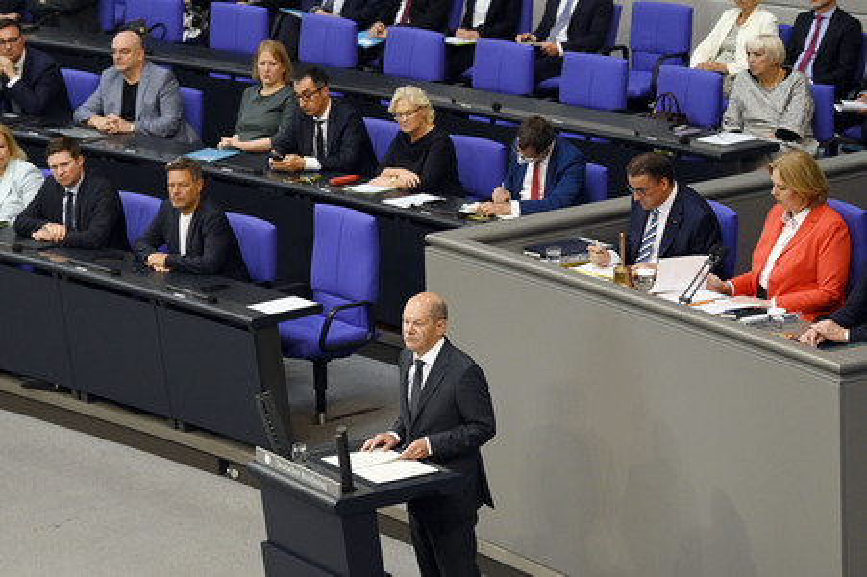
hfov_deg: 14.7
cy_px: 288
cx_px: 434
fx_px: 3369
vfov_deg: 9.8
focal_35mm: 140
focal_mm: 140
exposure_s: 1/320
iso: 5000
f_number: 6.3
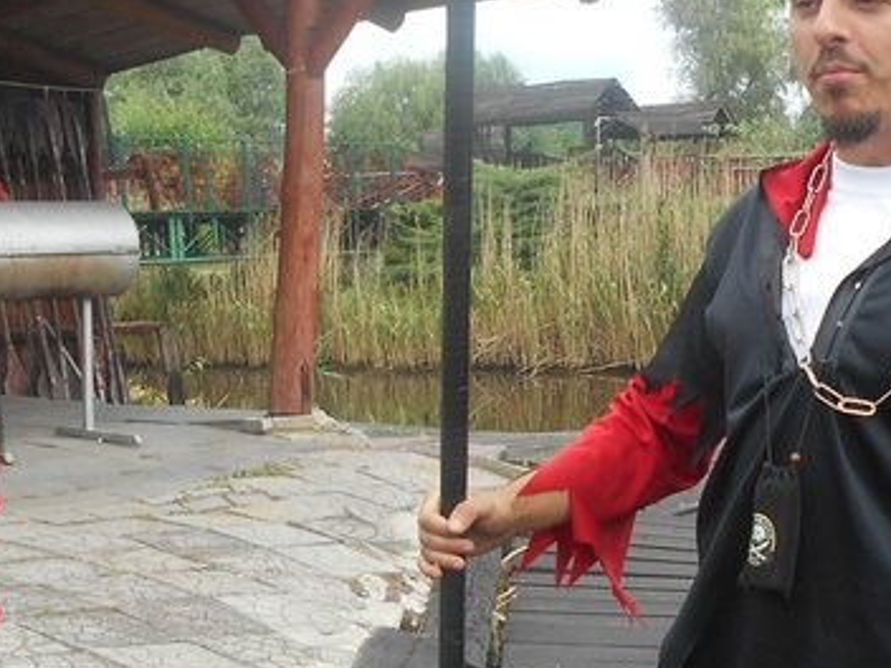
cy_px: 468
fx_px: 1647
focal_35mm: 64
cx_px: 639
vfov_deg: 22.8
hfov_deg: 29.9
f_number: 3.2
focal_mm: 4.6
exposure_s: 1/320
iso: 80
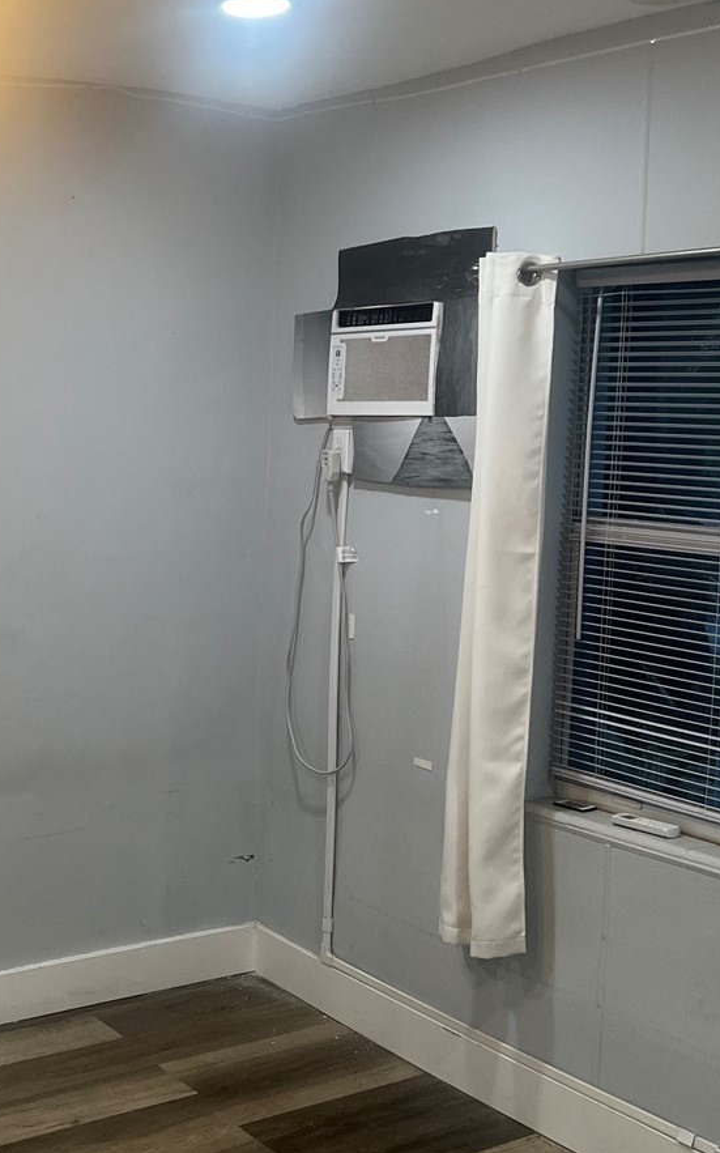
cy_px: 603
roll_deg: +0.2
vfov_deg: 40.3
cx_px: 22
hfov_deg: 24.8
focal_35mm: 50
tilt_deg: -7.6
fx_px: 1570
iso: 125
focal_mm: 5.7
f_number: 1.5
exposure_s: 1/120
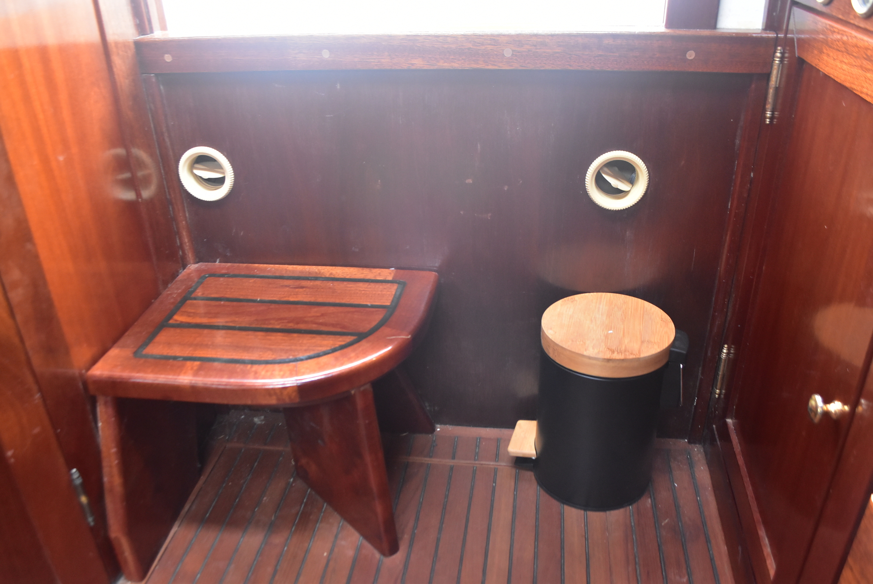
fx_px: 728
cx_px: 436
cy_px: 292
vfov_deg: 43.7
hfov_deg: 61.9
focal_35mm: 30
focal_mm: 20
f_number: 5
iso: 1600
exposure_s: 1/60
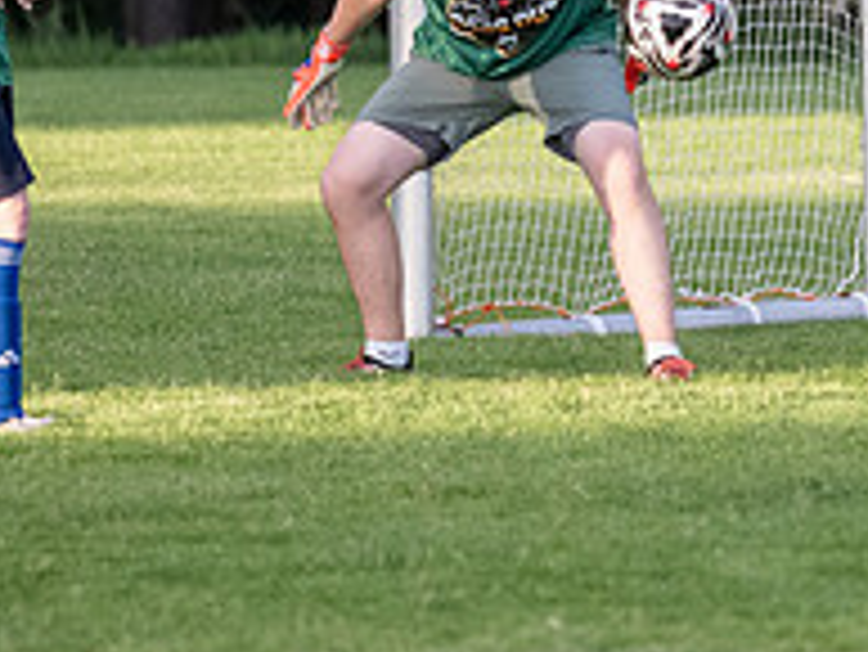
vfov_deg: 1.7
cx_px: 670
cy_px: -110
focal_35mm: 901
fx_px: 22607
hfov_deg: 2.2
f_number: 2.8
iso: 1600
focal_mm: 150
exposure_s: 1/1000
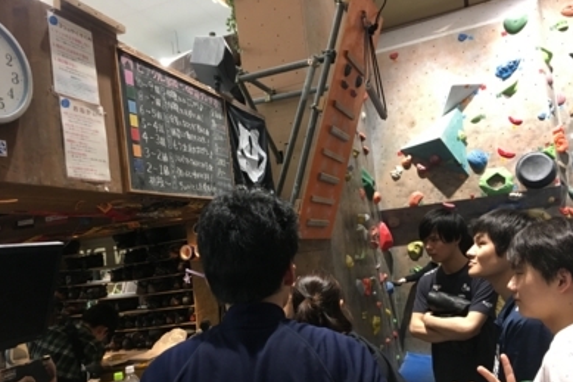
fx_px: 493
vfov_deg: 42.2
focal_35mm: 31
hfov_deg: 60.3
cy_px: 220
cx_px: 289
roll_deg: +6.6
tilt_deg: +4.0
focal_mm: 4.15
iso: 160
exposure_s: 1/30
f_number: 2.2
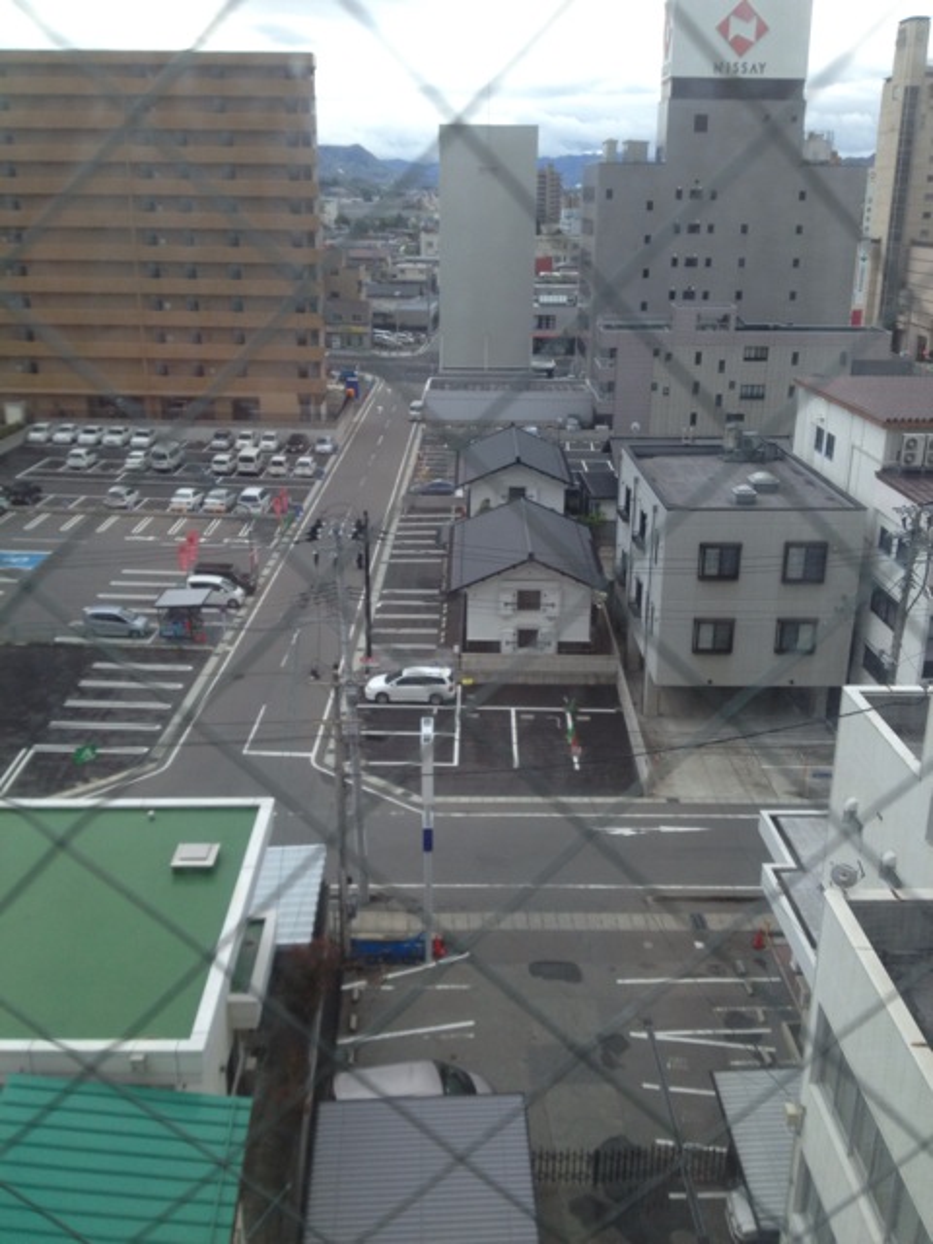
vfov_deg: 52.6
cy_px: 622
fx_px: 1258
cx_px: 466
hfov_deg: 40.7
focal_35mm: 35
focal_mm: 4.28
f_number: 2.4
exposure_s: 1/681
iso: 64
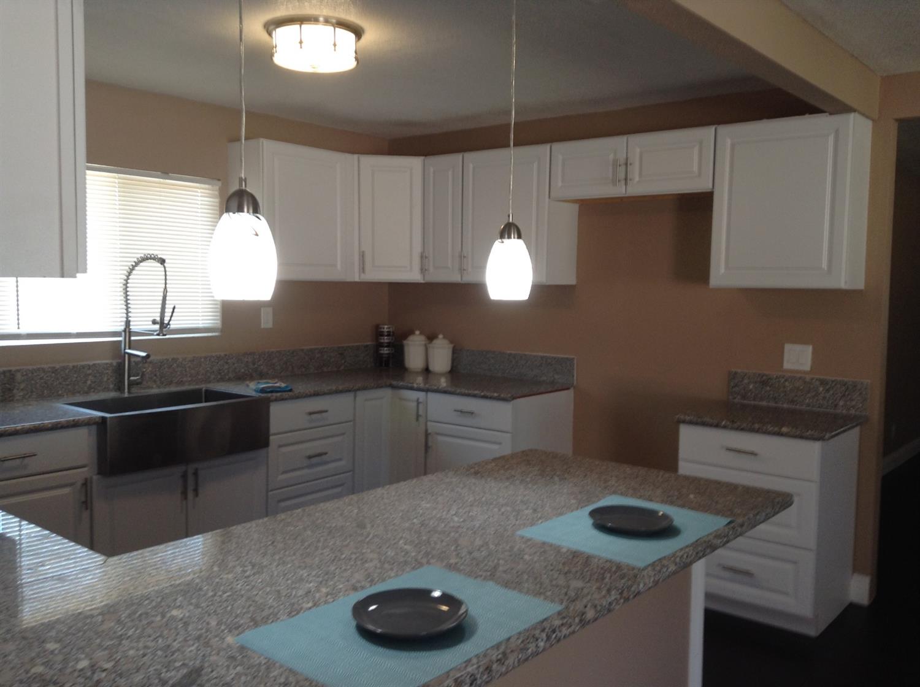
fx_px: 876
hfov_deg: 55.4
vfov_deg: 42.8
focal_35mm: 33
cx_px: 460
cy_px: 344
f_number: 2.4
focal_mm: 3.3
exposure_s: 1/24
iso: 32
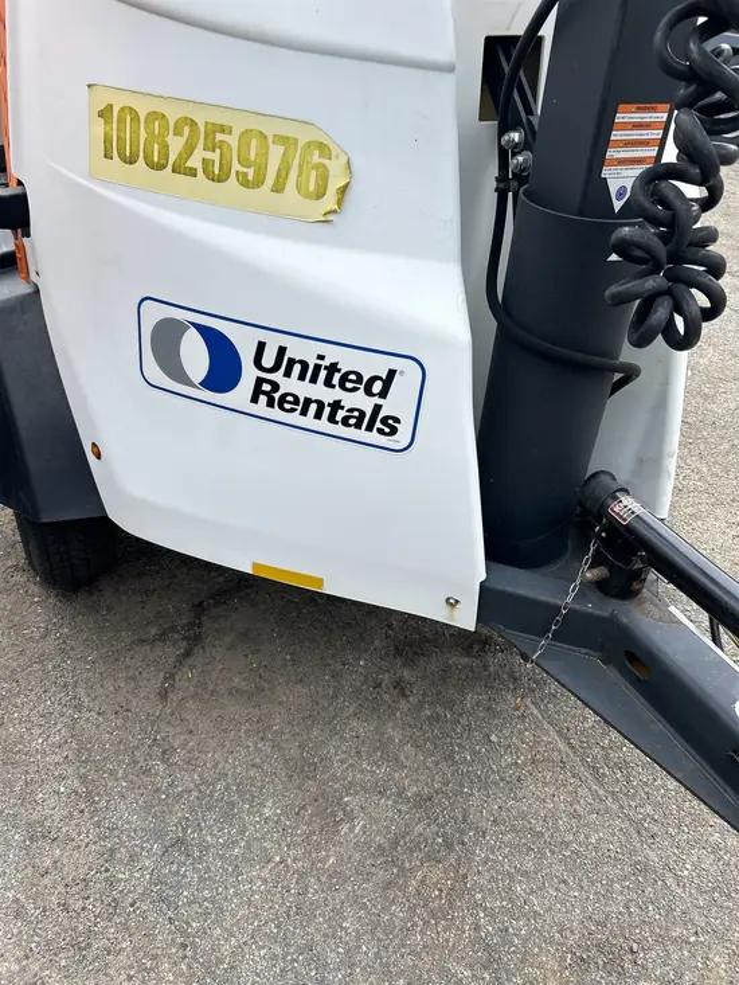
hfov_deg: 53.1
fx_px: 740
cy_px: 492
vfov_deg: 67.3
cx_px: 370
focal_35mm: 26
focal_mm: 5.7
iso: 50
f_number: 1.5
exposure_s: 1/1280
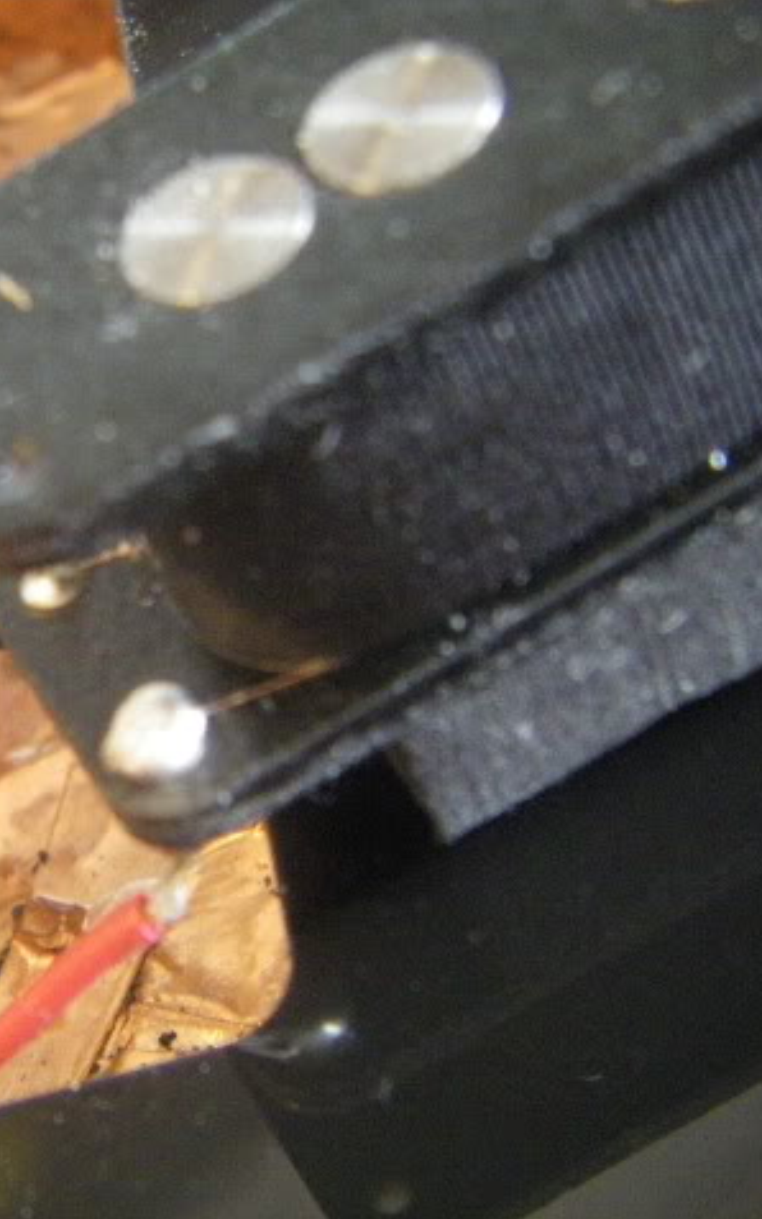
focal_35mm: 111
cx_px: 13
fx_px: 3689
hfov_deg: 11.7
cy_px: 608
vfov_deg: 18.8
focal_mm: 12.8
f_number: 3.9
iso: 800
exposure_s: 1/5
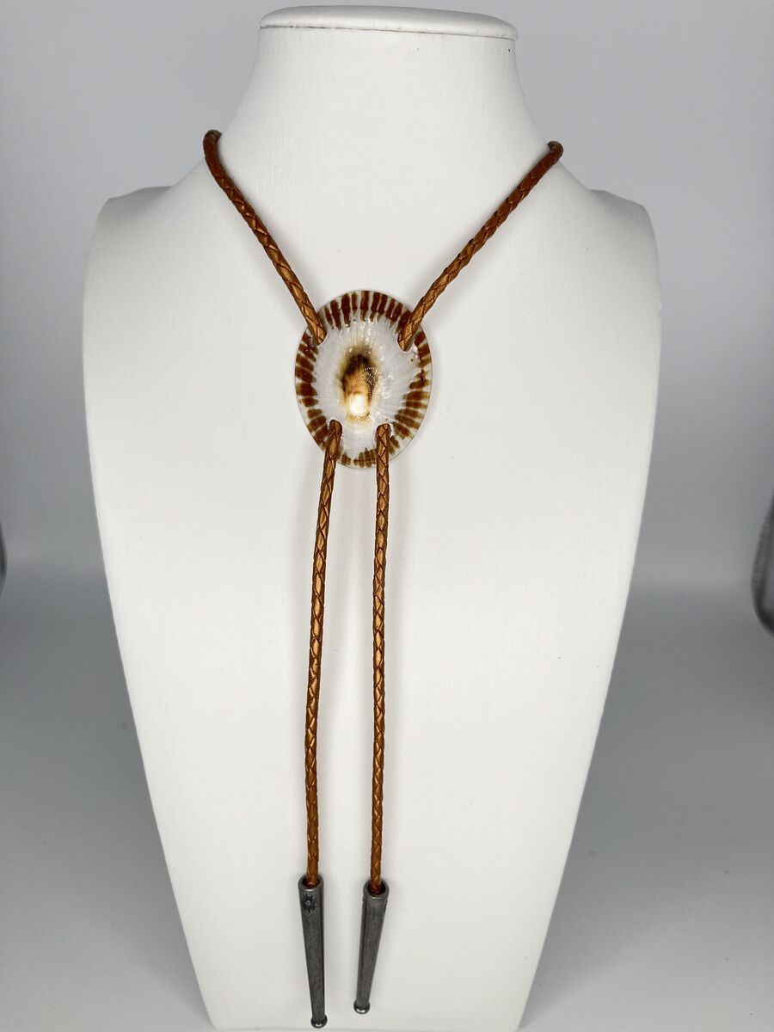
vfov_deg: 67.3
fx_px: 775
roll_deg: -0.9
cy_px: 516
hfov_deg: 53.1
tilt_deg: -18.9
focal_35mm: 26
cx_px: 387
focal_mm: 5.1
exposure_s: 1/1721
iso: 50
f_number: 1.6
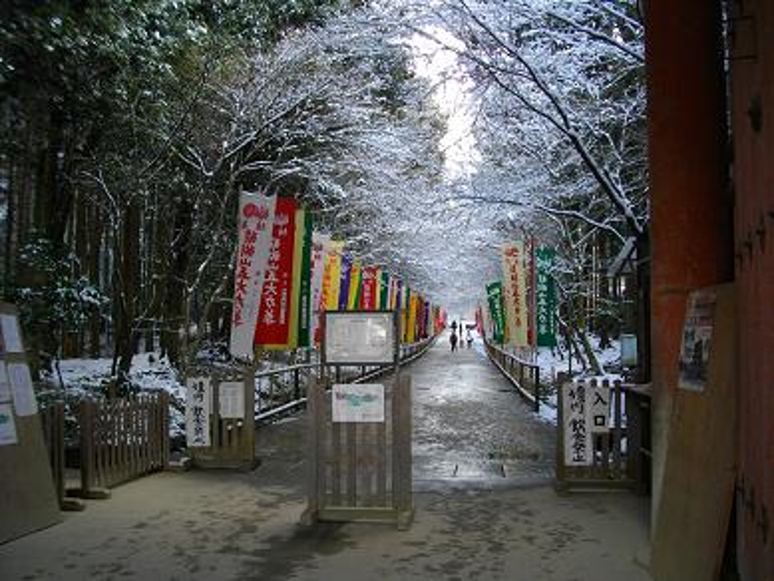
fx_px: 716
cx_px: 387
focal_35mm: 32
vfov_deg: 44.2
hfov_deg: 56.8
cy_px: 290
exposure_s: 1/125
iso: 144
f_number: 2.9
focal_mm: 5.7
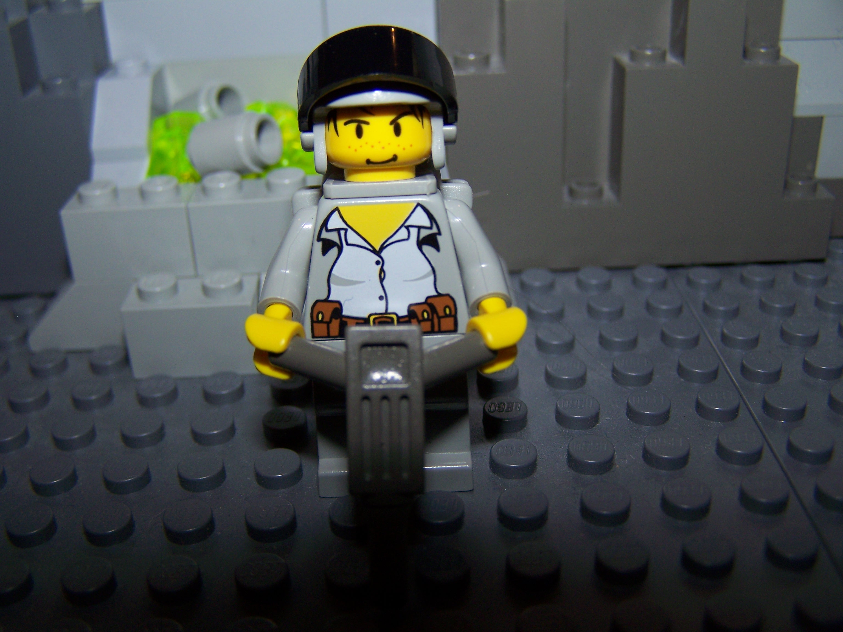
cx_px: 422
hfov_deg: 49.0
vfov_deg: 37.7
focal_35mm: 38
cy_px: 316
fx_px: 925
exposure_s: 1/60
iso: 80
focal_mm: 6.3
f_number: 2.8
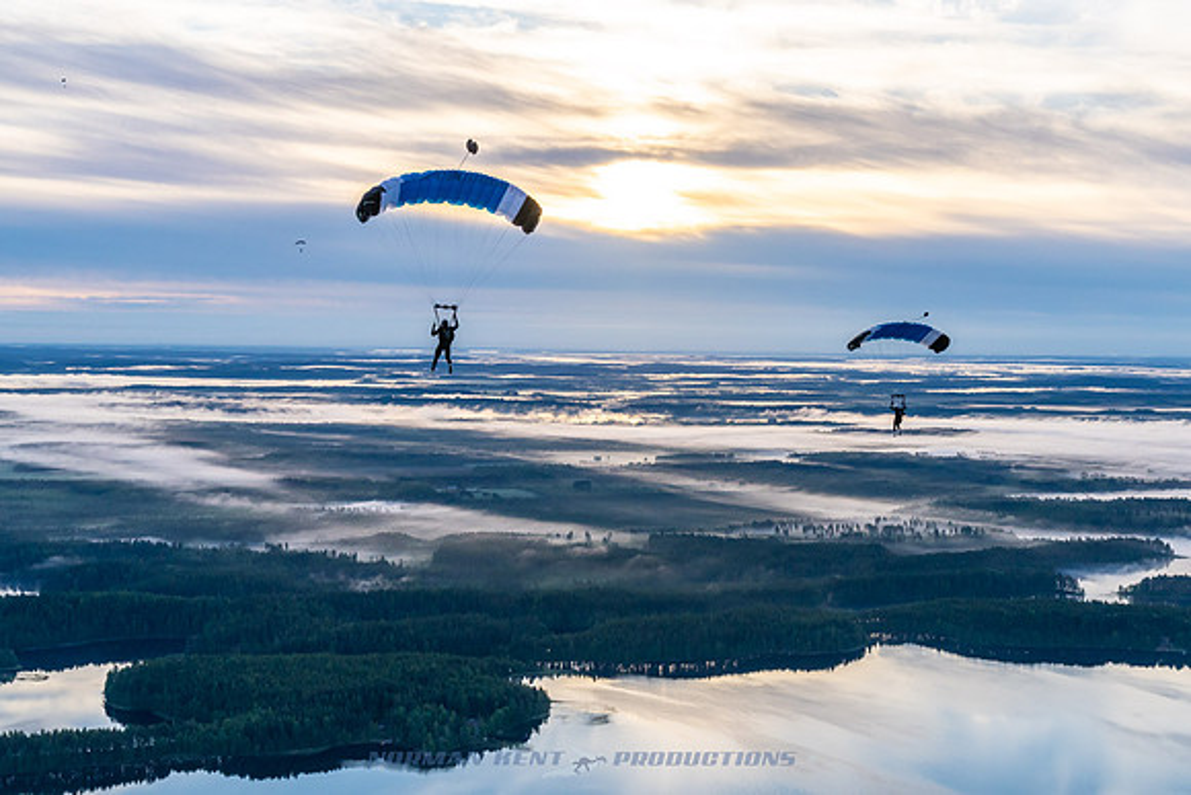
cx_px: 624
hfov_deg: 39.7
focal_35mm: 50
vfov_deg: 27.1
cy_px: 396
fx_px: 1649
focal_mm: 46
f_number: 6.3
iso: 1000
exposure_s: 1/2000
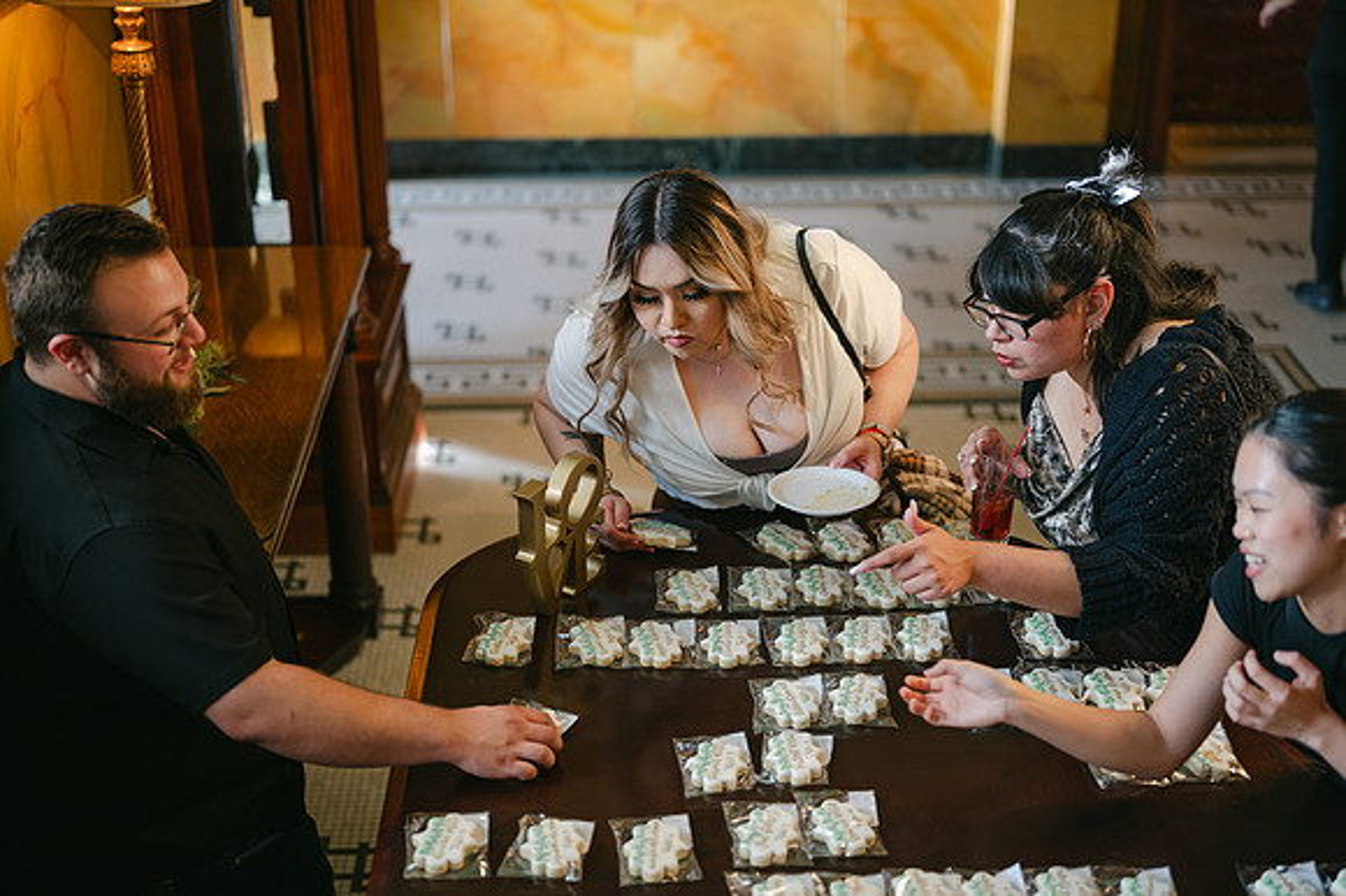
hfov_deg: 39.6
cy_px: 448
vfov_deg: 27.0
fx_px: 1868
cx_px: 673
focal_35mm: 50
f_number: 1.8
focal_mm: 50
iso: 900
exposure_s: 1/125
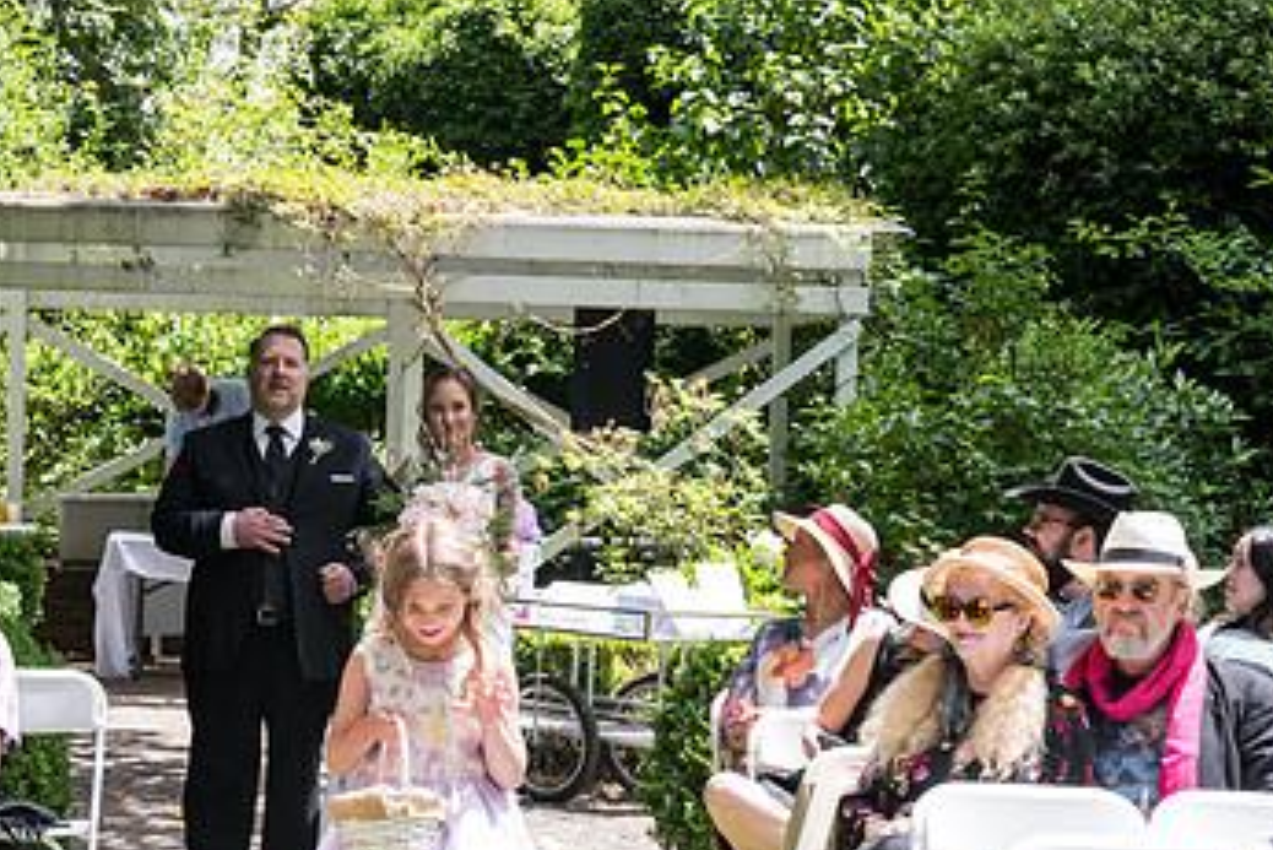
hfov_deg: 21.6
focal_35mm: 94
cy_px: 675
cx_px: 394
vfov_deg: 14.5
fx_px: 3325
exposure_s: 1/400
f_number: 7.1
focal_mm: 56
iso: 640
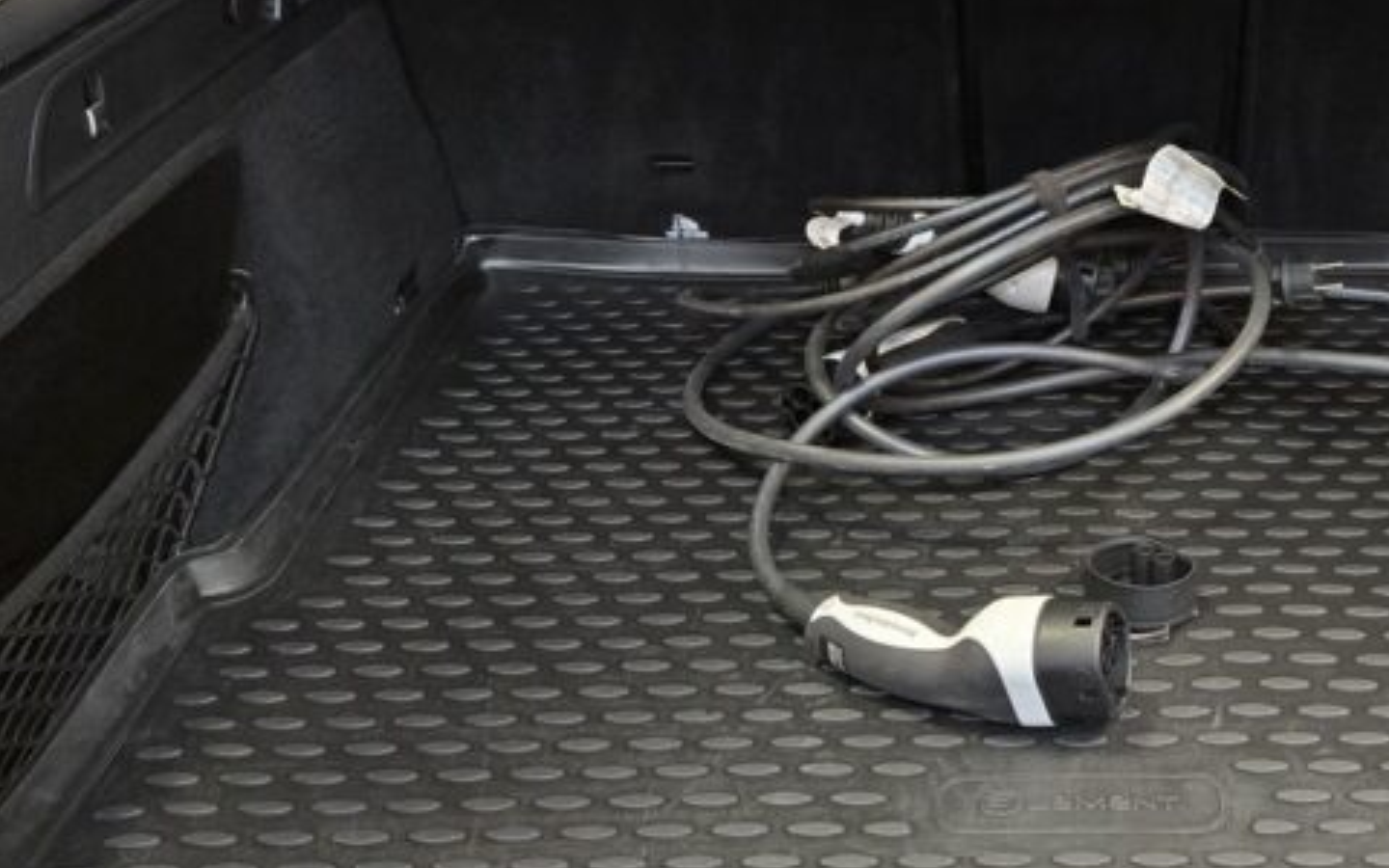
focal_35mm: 52
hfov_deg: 37.6
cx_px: 1100
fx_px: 1968
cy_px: 208
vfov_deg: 24.6
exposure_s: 1/100
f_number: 1.8
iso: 800
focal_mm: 5.4
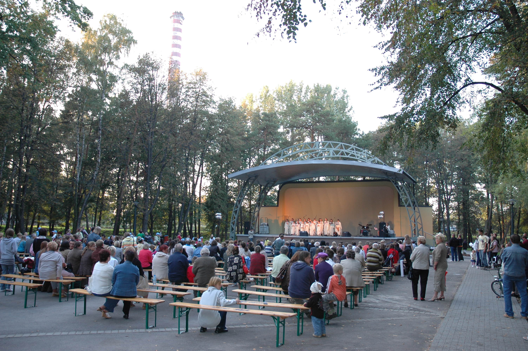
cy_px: 176
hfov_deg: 57.3
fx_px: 484
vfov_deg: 39.9
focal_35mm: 33
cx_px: 264
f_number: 3.8
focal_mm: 22
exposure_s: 1/60
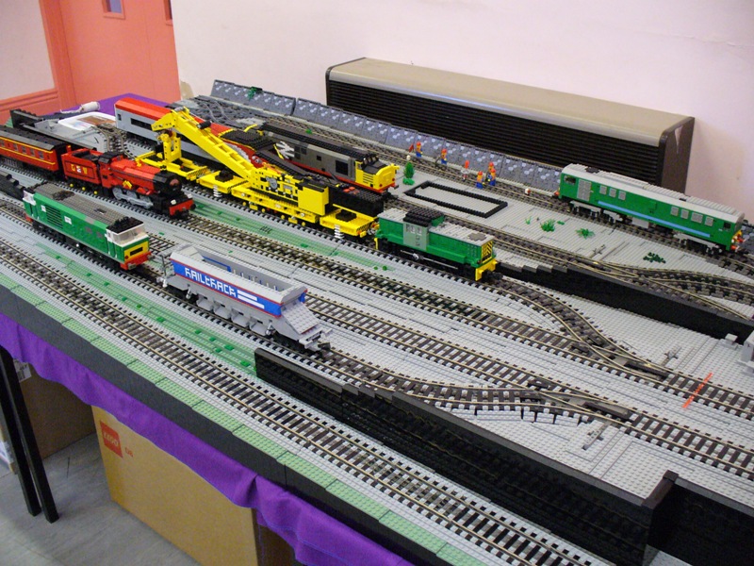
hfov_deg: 50.1
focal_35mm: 37
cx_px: 377
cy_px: 283
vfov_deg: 38.7
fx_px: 806
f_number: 2.8
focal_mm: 6.1
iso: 400
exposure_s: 1/30
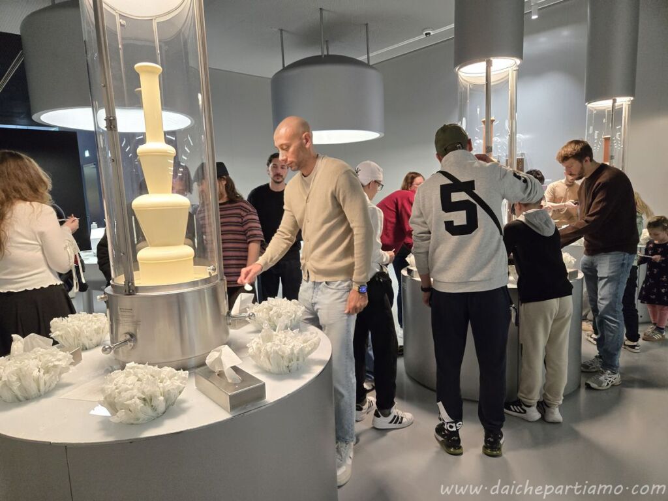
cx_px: 334
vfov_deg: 58.9
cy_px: 250
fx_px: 444
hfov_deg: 73.9
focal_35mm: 23
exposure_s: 1/100
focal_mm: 5.4
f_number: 1.8
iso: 640
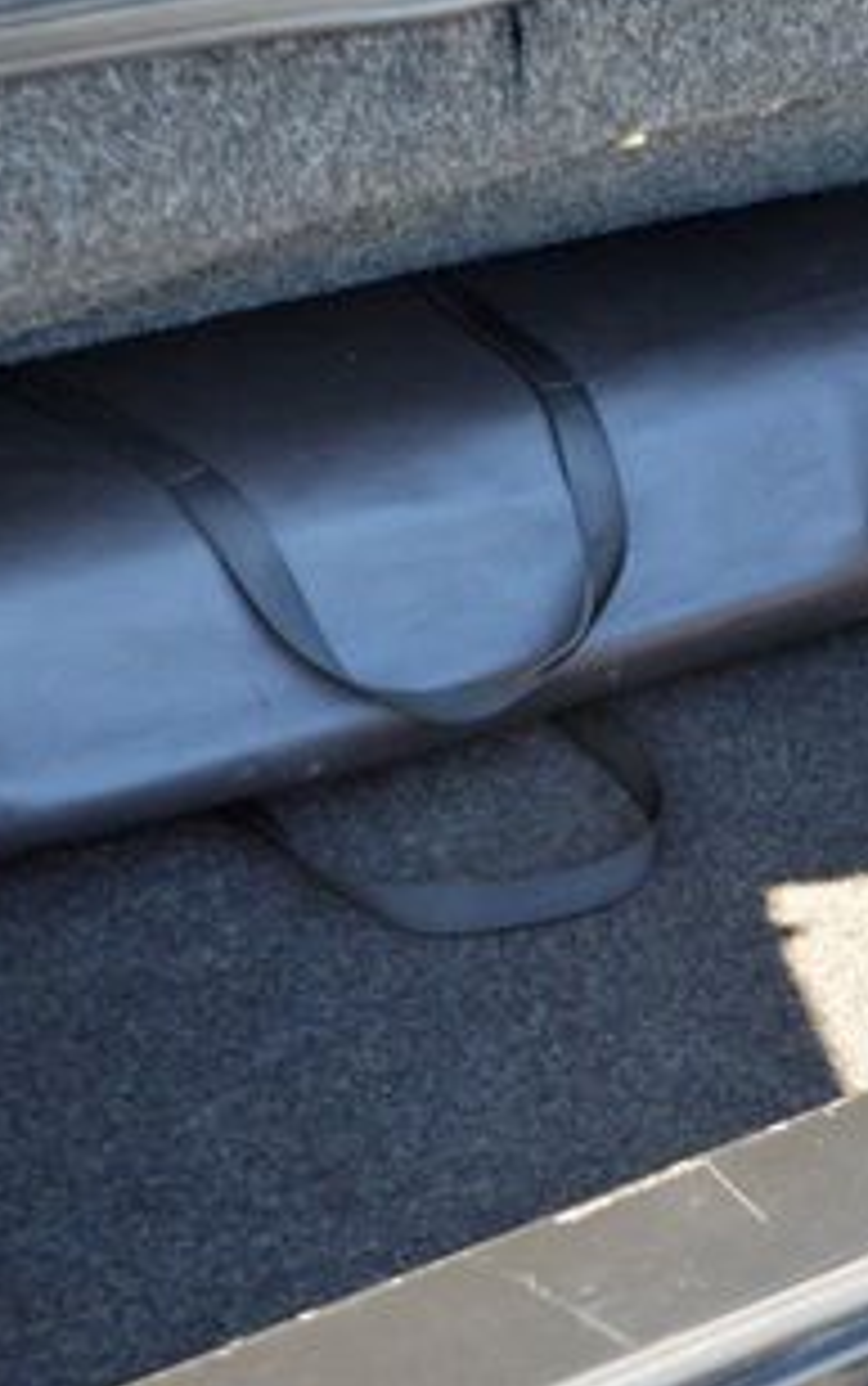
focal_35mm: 76
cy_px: 688
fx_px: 2871
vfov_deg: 27.1
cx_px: 607
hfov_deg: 17.1
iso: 400
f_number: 5
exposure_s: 1/100
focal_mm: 24
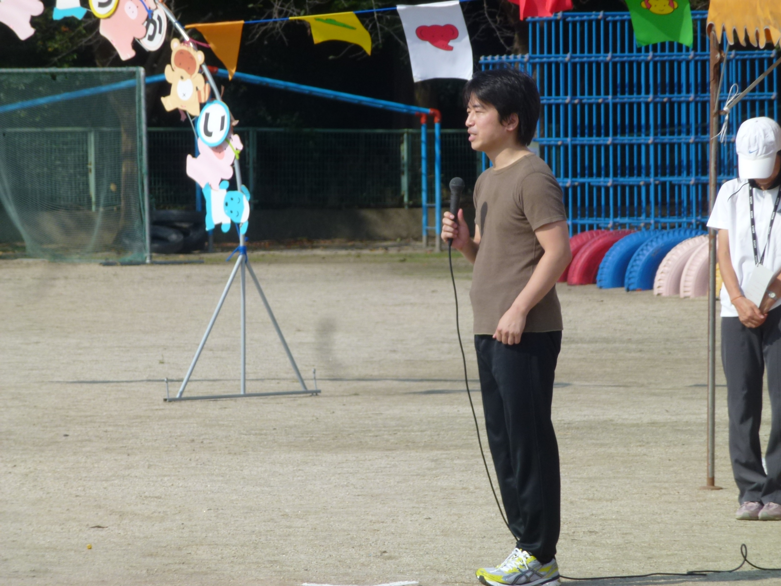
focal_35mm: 327
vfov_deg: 4.5
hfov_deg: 6.1
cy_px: 293
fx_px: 7378
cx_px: 390
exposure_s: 1/640
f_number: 5.8
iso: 100
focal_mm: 58.6
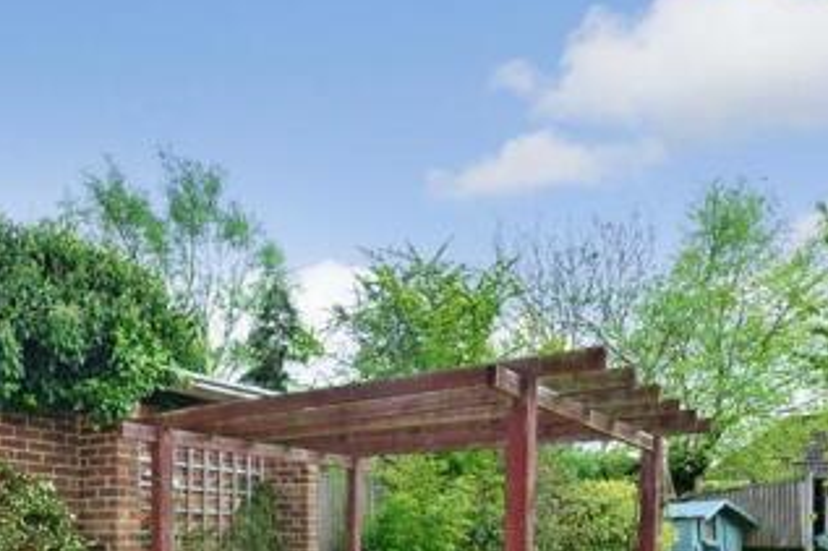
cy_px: 542
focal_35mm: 31
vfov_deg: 38.0
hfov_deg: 57.8
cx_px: 225
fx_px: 713
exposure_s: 1/80
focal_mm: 10
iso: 200
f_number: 10
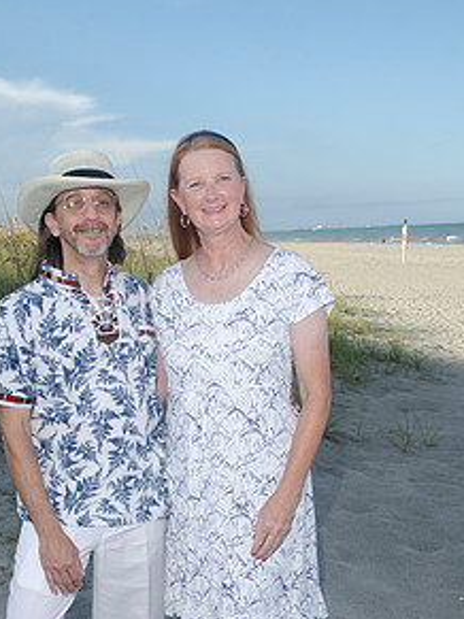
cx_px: 155
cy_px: 423
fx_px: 876
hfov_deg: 29.5
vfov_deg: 38.4
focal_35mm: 49
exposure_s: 1/250
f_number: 8
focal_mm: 22
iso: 100
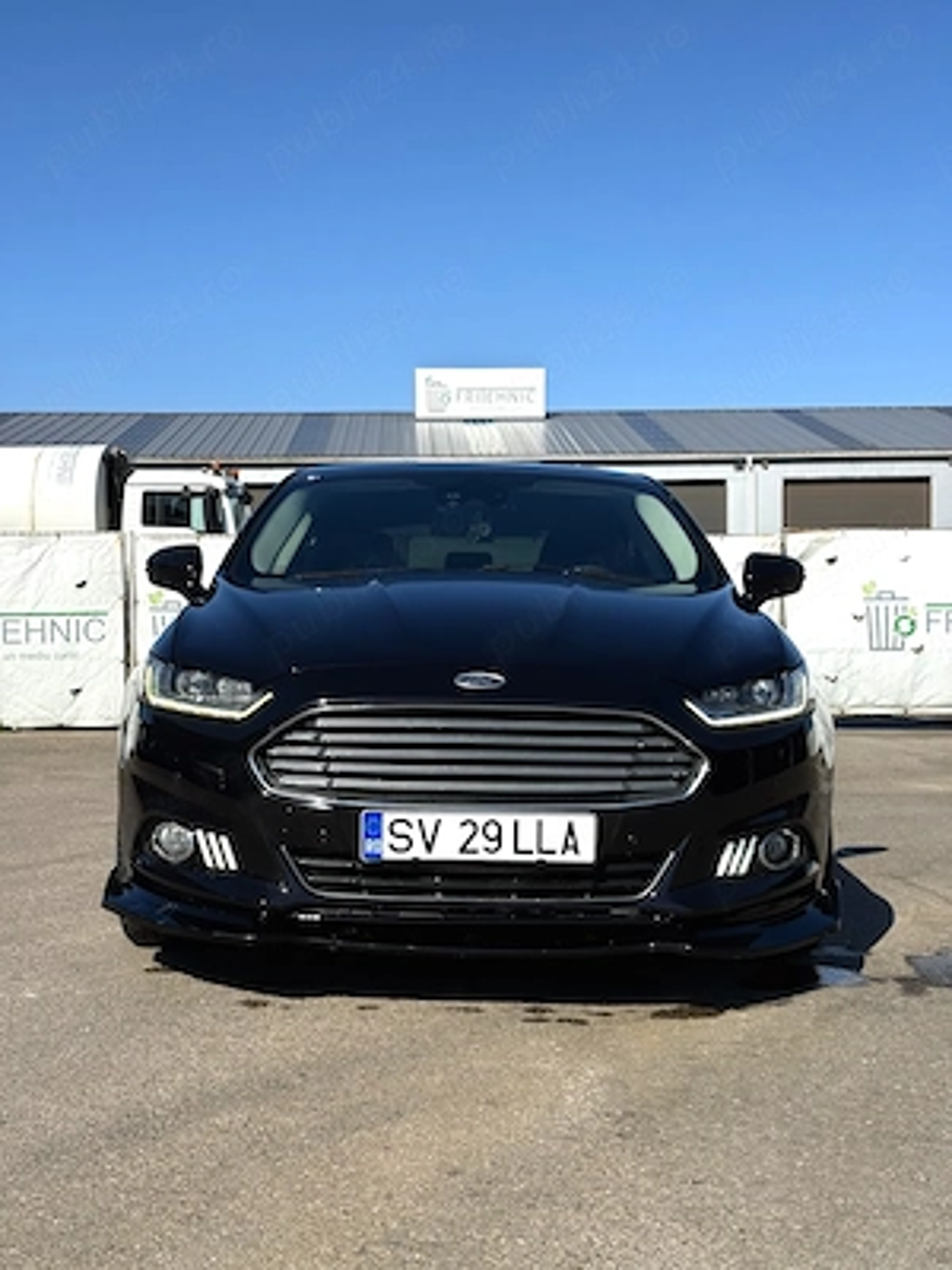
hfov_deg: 30.3
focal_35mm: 48
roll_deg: +0.1
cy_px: 635
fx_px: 1760
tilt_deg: -0.2
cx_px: 476
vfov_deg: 39.7
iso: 64
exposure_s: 1/5587
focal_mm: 6.76
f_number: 1.78
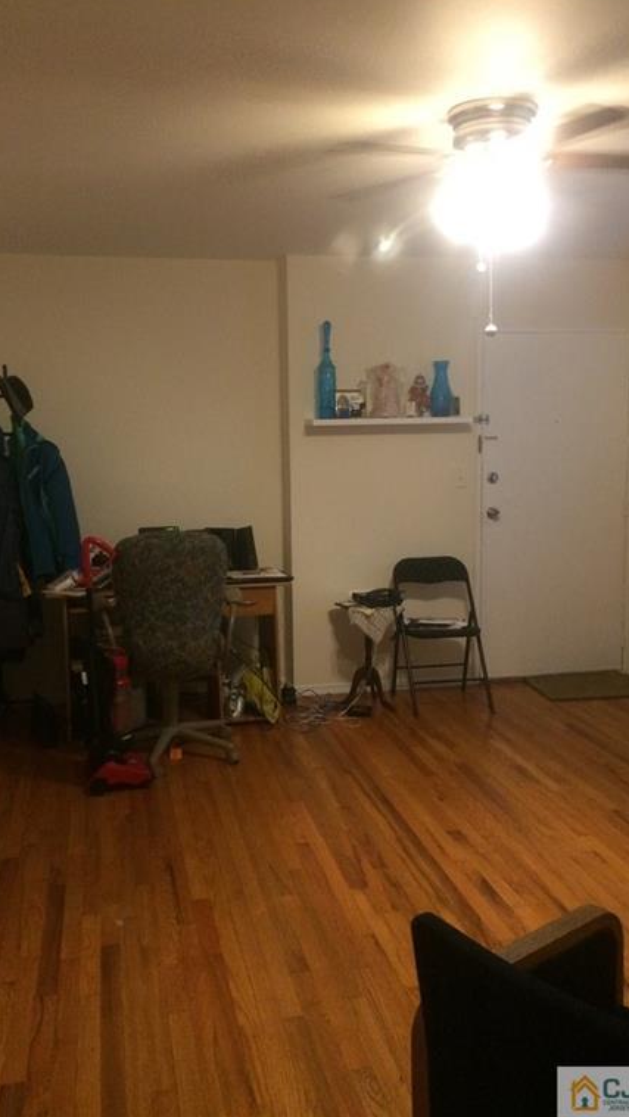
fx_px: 948
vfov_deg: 61.0
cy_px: 553
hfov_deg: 36.7
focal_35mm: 32
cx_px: 302
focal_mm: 4.15
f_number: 2.2
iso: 320
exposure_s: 1/30
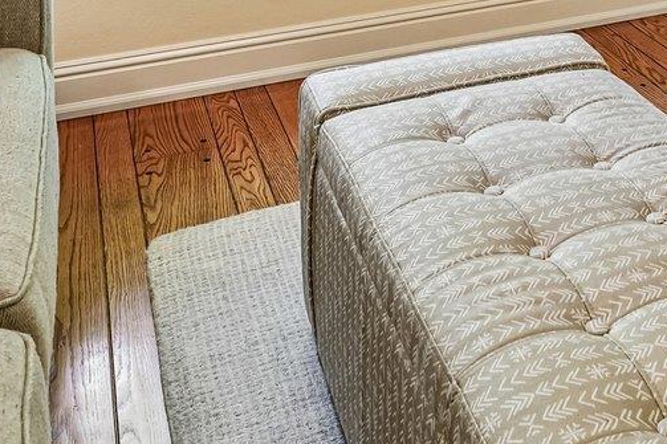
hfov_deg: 33.0
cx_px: 621
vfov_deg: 18.7
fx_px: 1056
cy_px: -347
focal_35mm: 57
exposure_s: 1/13
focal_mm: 14
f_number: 8
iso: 800
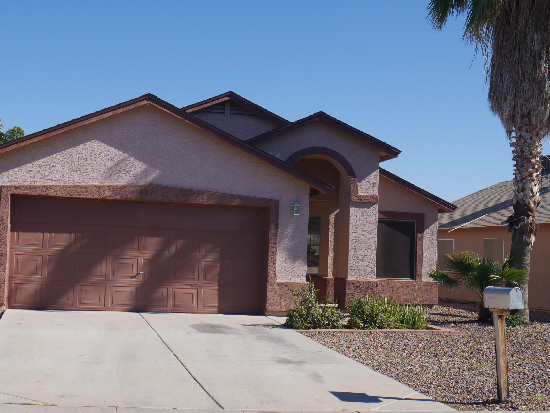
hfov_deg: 38.7
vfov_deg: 29.6
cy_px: 240
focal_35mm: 49
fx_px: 779
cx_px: 219
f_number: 9
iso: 200
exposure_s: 1/400
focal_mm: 20
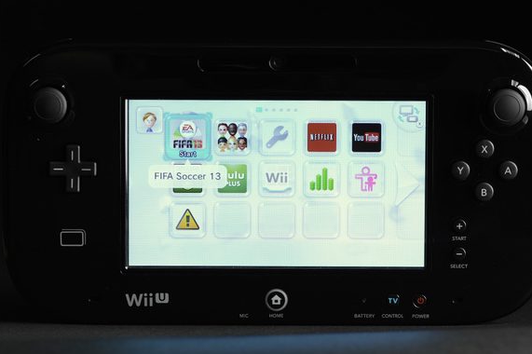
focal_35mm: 115
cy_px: 186
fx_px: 1698
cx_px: 277
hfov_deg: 17.8
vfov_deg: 11.9
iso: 100
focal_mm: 105
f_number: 8
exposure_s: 1/1.6
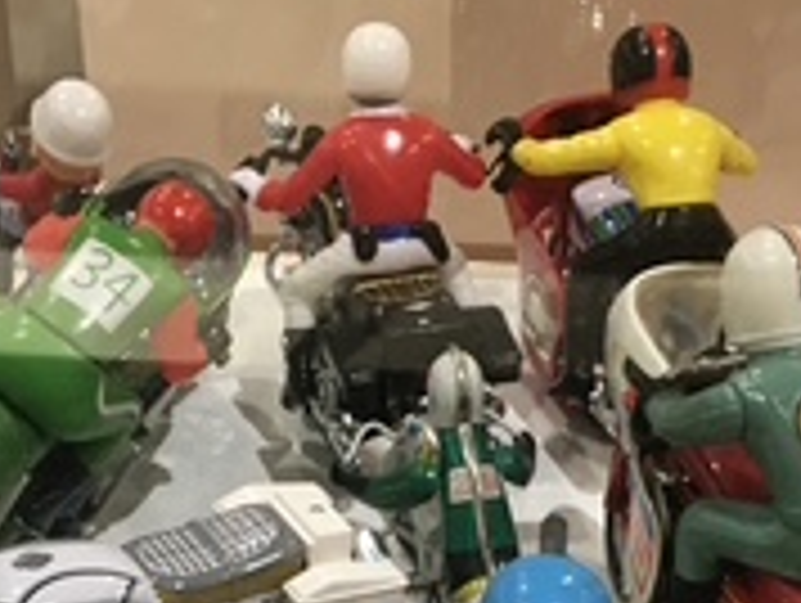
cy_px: 855
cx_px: 423
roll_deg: -0.5
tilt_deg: -38.3
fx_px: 2410
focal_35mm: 104
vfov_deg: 13.6
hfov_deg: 18.9
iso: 64
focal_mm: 4.15
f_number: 2.2
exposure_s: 1/33
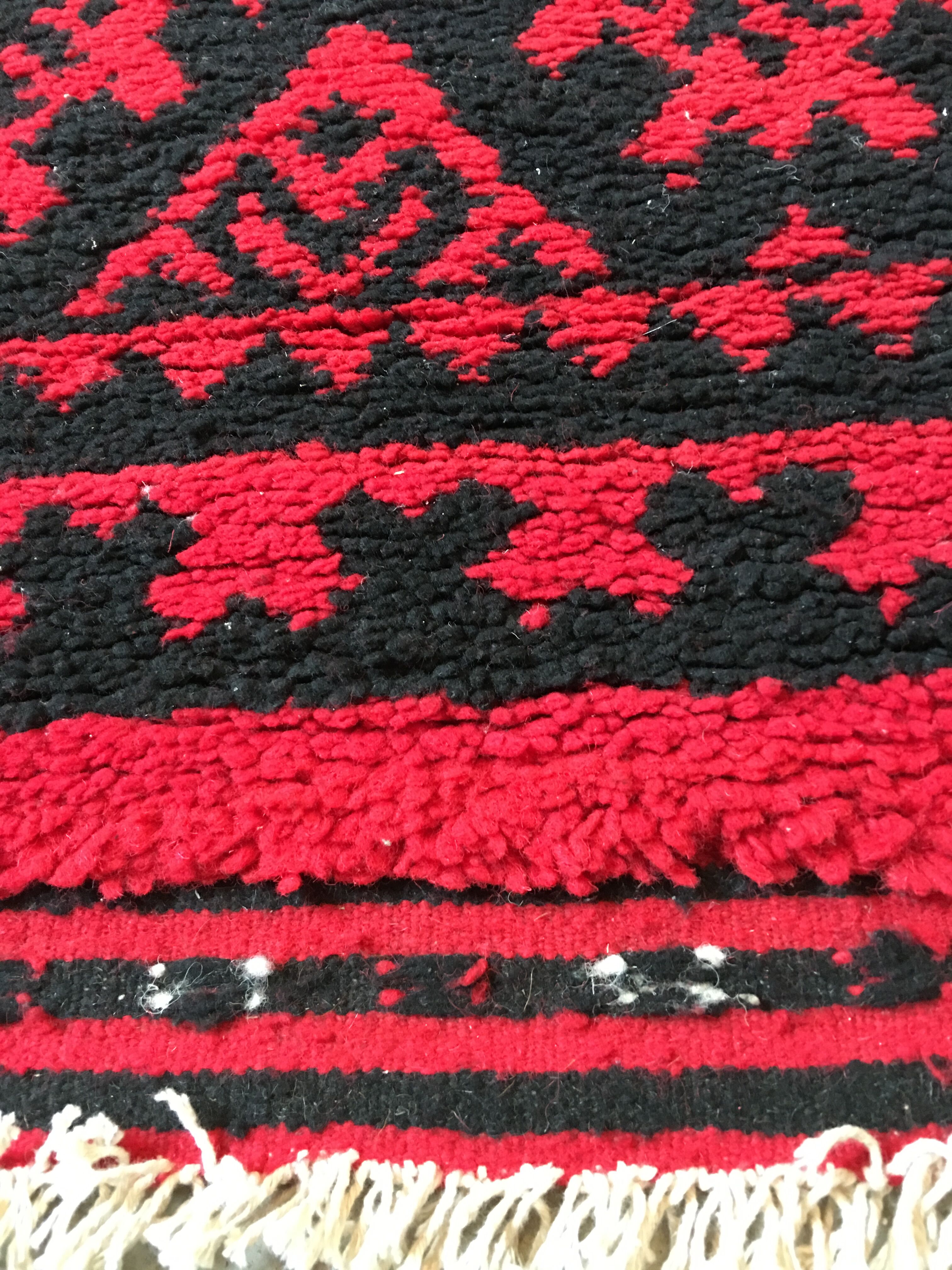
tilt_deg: -65.2
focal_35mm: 29
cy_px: 635
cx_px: 476
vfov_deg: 61.7
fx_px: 1063
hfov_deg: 48.2
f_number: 2.2
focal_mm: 4.15
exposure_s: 1/4
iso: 125
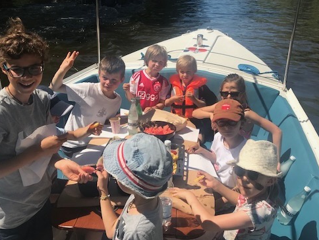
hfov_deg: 50.1
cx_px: 171
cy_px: 102
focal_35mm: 37
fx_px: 341
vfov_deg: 38.6
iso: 20
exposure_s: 1/3195
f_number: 1.8
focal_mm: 3.99
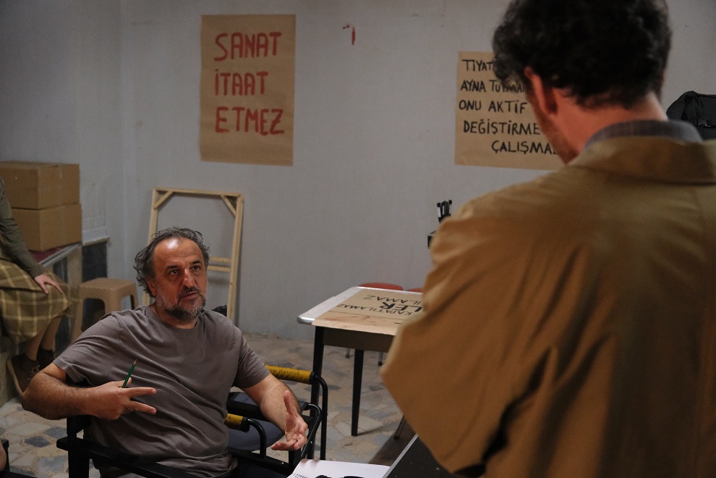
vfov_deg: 32.6
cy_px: 239
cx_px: 358
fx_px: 815
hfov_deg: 47.4
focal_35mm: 41
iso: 6400
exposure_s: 1/200
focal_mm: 27.2
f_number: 2.8
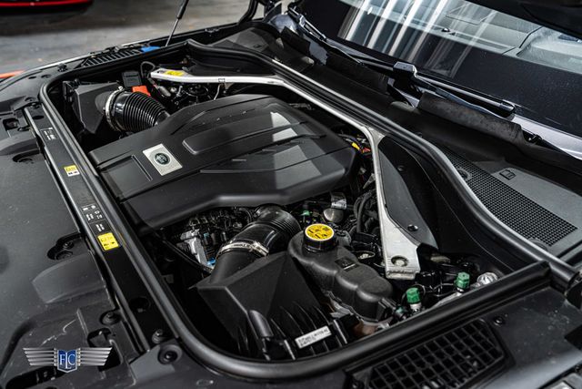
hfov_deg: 58.7
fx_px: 517
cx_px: 291
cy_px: 194
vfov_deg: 41.1
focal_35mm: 32
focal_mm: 32
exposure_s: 1/25
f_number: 4
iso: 1600
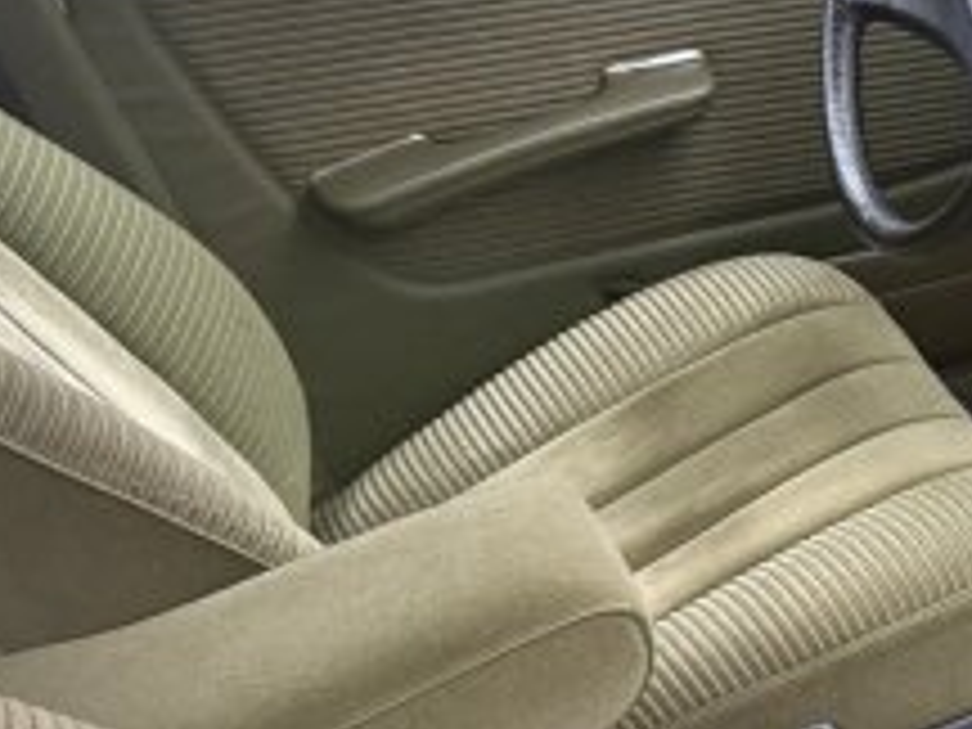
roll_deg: +0.3
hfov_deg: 23.4
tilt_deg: -39.2
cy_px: 806
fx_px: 1994
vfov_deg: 19.8
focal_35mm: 71
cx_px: 1341
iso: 400
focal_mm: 6.76
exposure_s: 1/49
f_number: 1.78
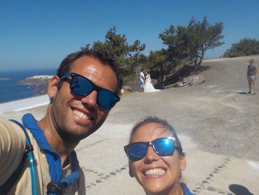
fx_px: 224
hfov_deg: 60.0
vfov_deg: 46.8
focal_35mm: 30
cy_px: 98
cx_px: 130
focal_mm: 4.1
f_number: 6.6
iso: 125
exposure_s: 1/640
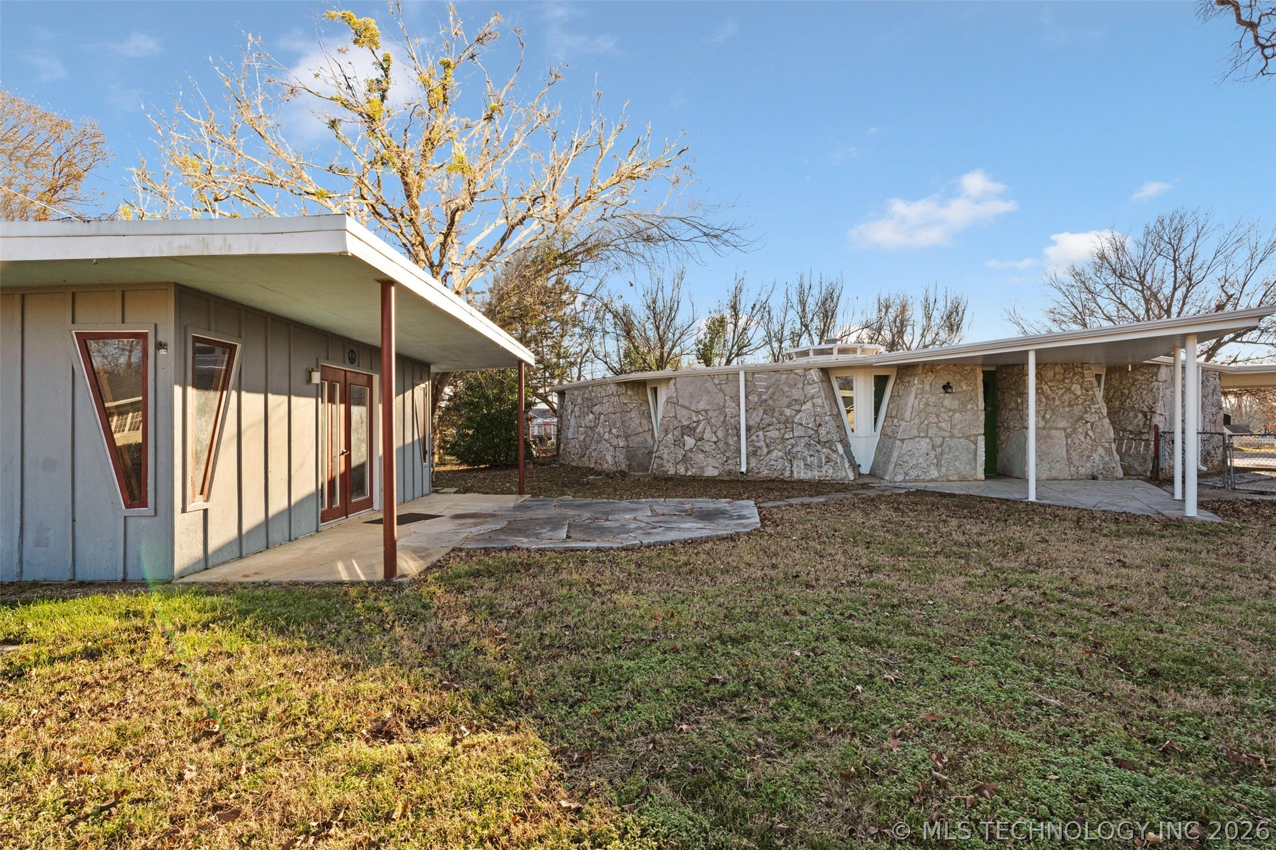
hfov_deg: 96.7
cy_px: 425
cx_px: 638
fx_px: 567
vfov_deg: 73.7
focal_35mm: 16
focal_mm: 16
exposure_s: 1/320
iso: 250
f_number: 9
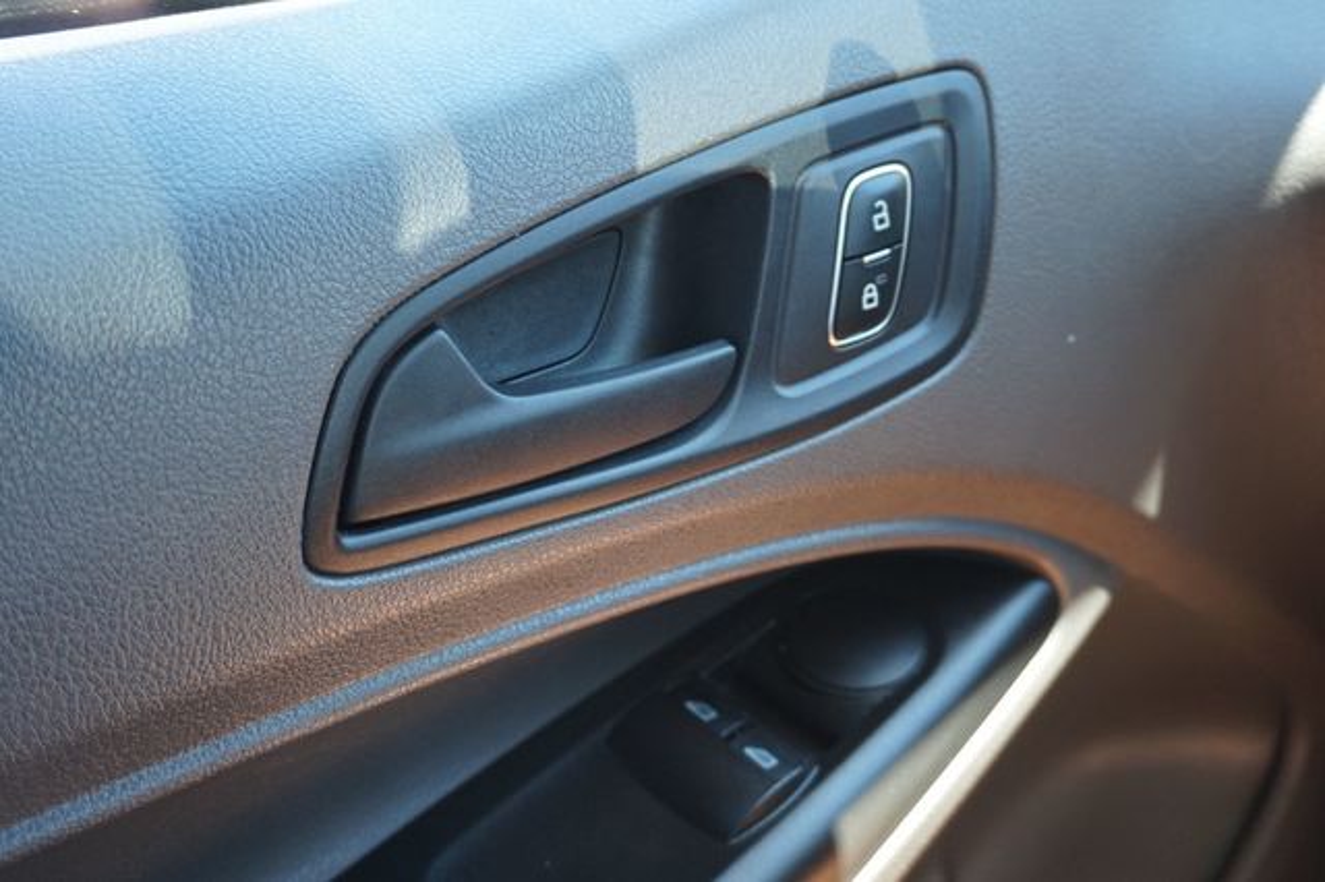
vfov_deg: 36.8
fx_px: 1324
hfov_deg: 53.2
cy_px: 441
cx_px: 662
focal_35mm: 36
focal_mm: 24
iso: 400
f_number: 4.5
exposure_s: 1/60
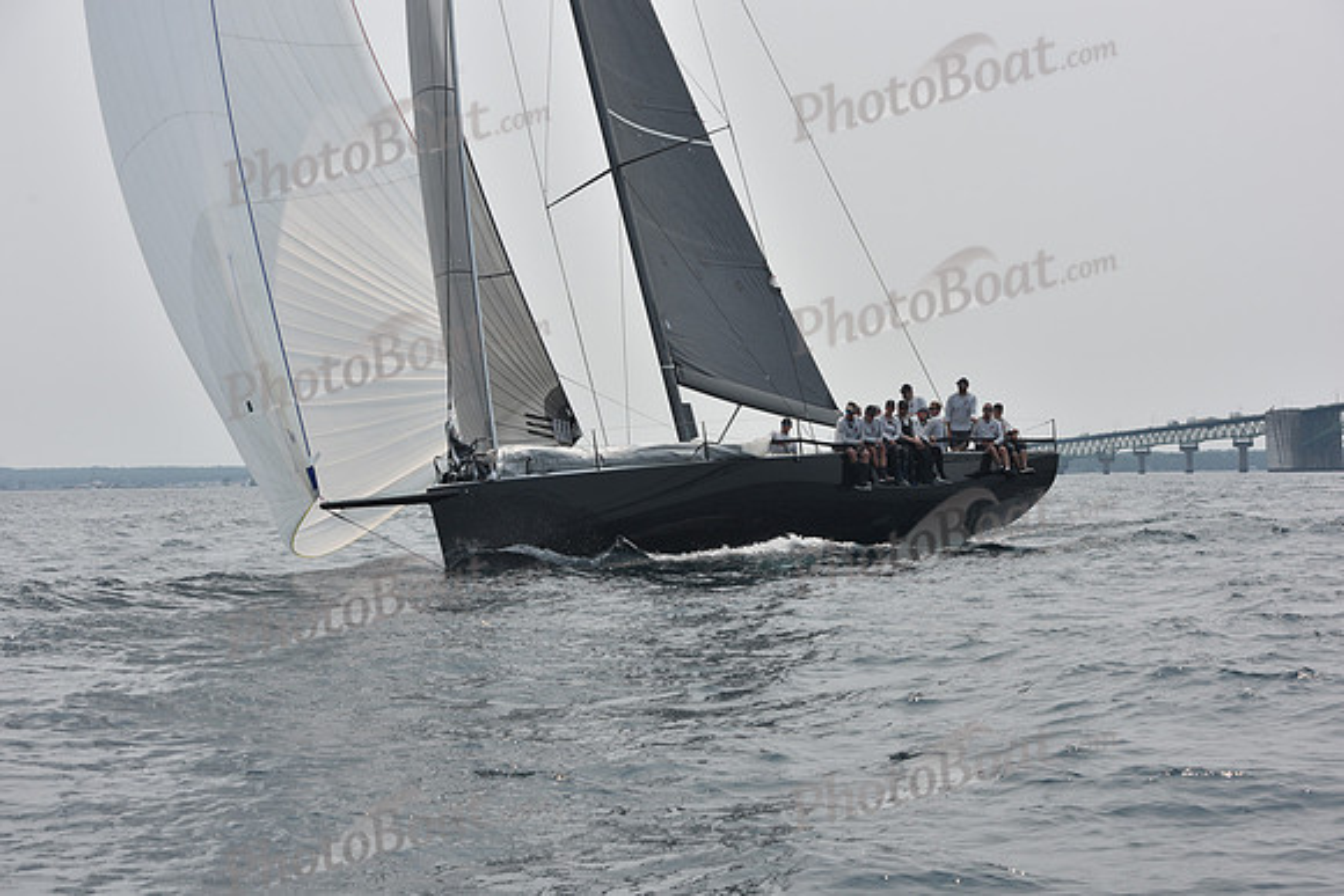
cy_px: 448
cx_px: 672
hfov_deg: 28.8
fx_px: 2614
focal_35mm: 70
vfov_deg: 19.5
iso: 250
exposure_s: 1/1250
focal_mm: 70
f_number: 9
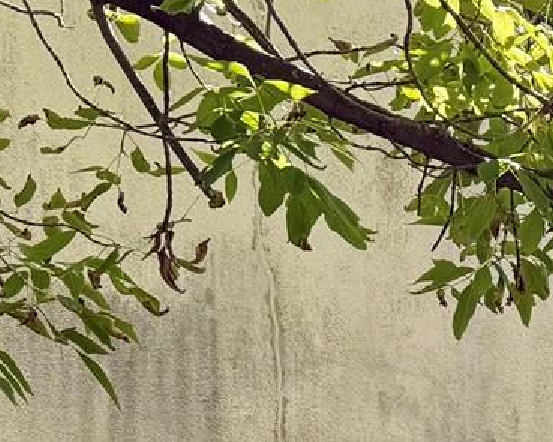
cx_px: 796
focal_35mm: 130
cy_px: 851
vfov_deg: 10.9
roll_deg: +1.1
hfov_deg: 14.0
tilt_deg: +1.3
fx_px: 2127
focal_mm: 6.76
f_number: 1.78
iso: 100
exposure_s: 1/612
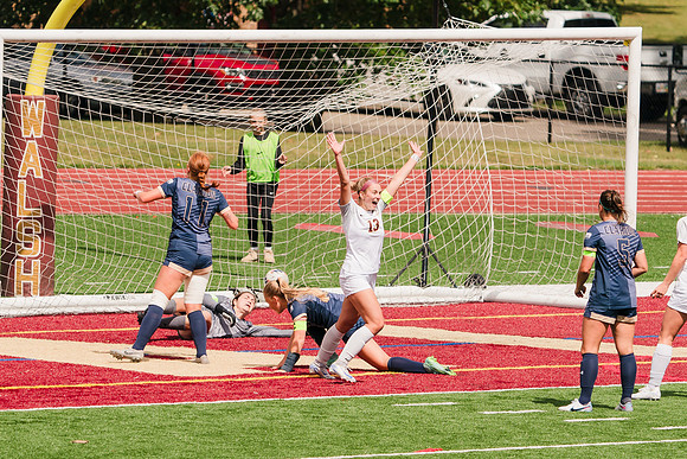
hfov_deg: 4.5
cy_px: 284
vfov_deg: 3.0
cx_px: 336
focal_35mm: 454
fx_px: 8675
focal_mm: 275
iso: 200
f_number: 5.6
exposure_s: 1/1600
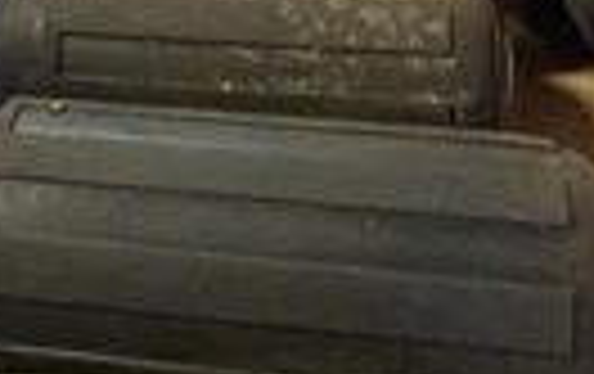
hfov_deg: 26.7
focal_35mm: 77
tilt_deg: -37.4
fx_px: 1249
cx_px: 216
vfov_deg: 15.4
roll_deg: +0.7
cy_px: -221
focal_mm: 2.22
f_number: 2.2
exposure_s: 1/60
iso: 640
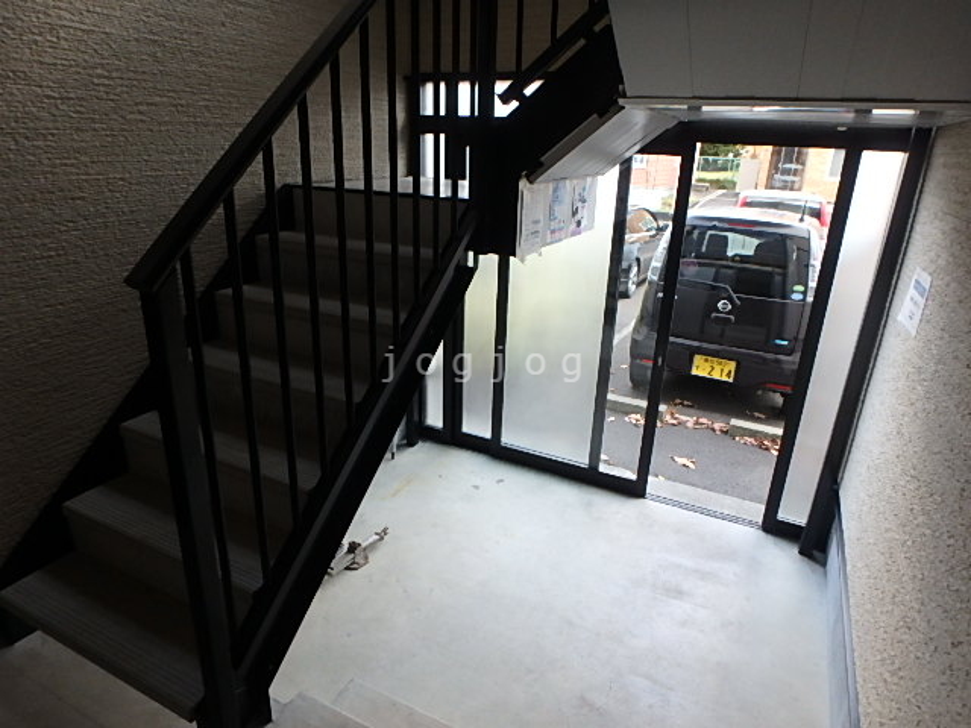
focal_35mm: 21
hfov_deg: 79.0
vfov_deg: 63.4
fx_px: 589
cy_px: 364
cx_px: 486
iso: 320
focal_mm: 3.7
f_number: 3.5
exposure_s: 1/30
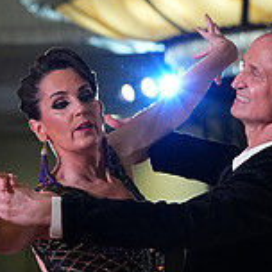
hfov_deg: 3.6
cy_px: 451
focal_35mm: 481
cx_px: 210
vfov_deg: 3.6
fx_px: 4276
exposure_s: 1/400
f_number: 5.6
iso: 6400
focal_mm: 148
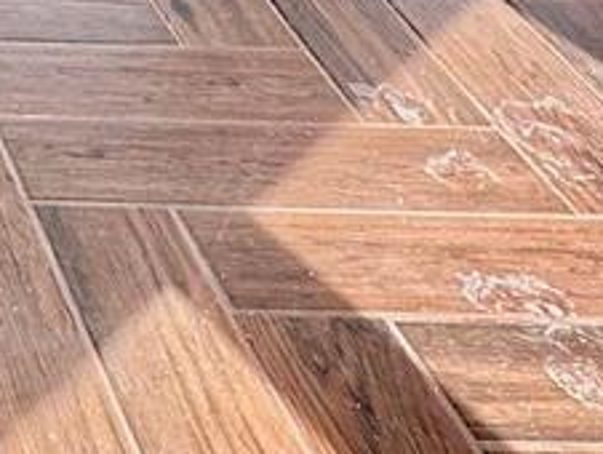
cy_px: -630
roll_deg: +0.1
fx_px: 1726
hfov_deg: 15.9
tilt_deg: -11.3
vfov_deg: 12.1
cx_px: -579
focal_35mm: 99
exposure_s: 1/120
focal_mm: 2.22
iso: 50
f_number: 2.2
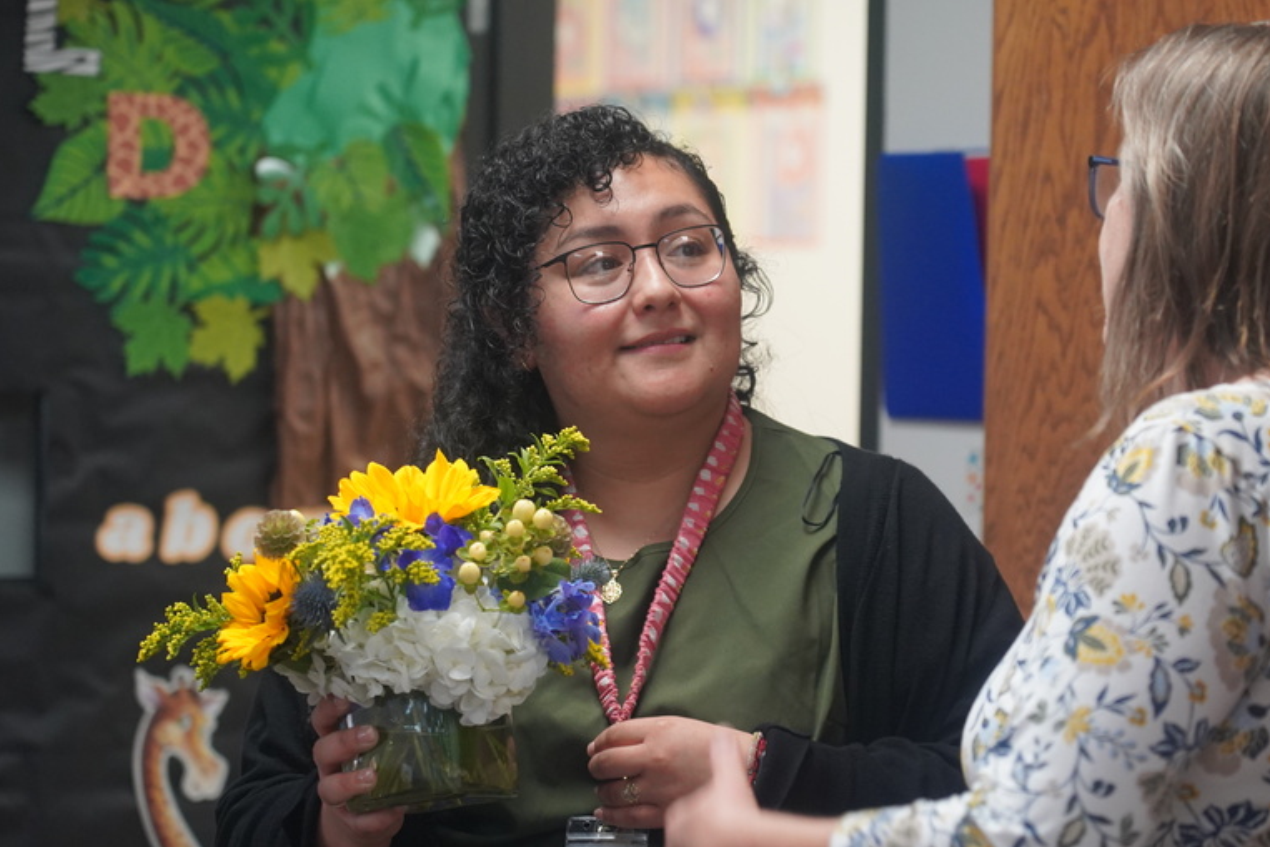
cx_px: 762
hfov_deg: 14.5
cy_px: 462
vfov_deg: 9.7
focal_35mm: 141
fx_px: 4975
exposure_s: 1/160
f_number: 4
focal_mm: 105
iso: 2500
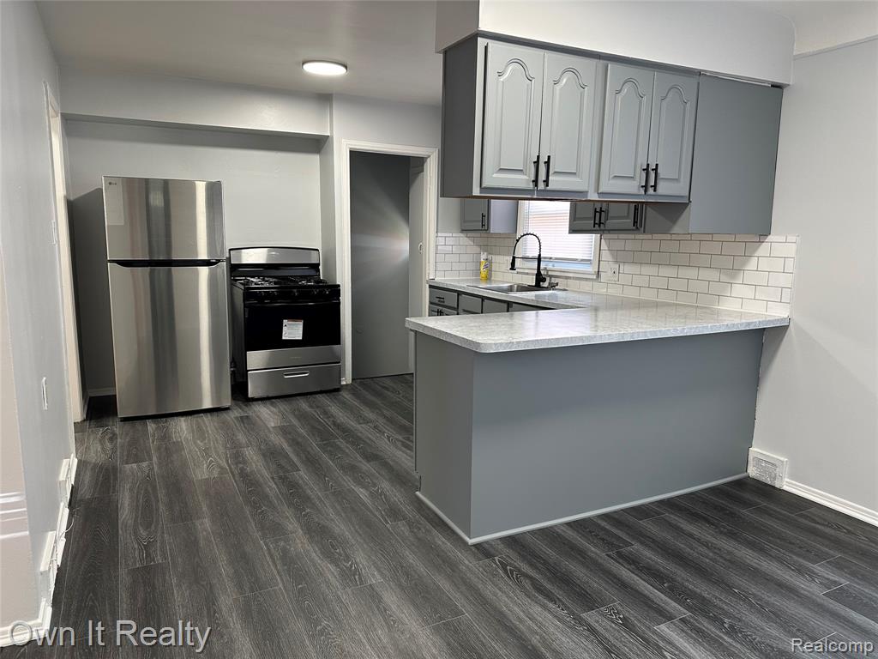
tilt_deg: -8.5
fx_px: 609
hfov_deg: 71.6
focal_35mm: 24
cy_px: 330
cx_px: 439
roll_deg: -1.2
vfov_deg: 56.8
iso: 160
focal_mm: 6.86
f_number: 1.78
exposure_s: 1/60
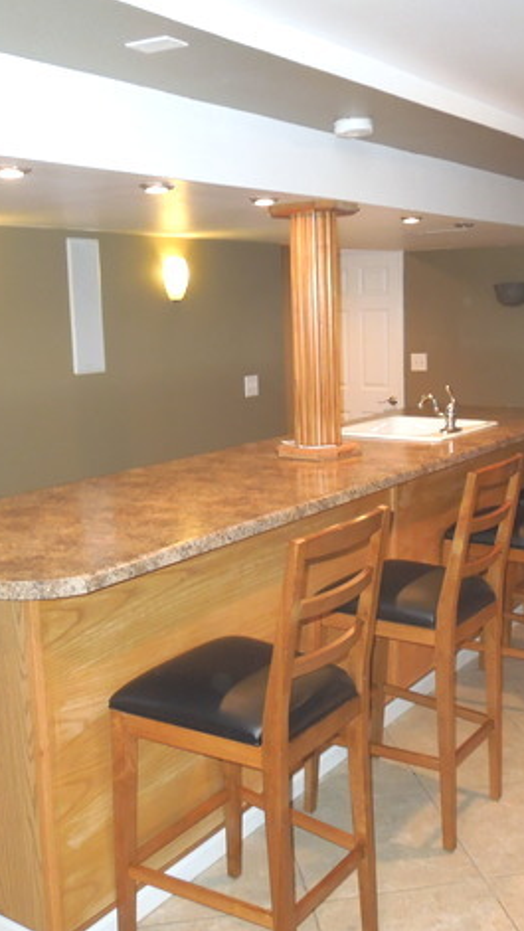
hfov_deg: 32.0
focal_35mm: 37
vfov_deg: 54.0
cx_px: 289
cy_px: 459
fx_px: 914
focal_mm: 4.5
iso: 500
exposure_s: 1/30
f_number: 3.3
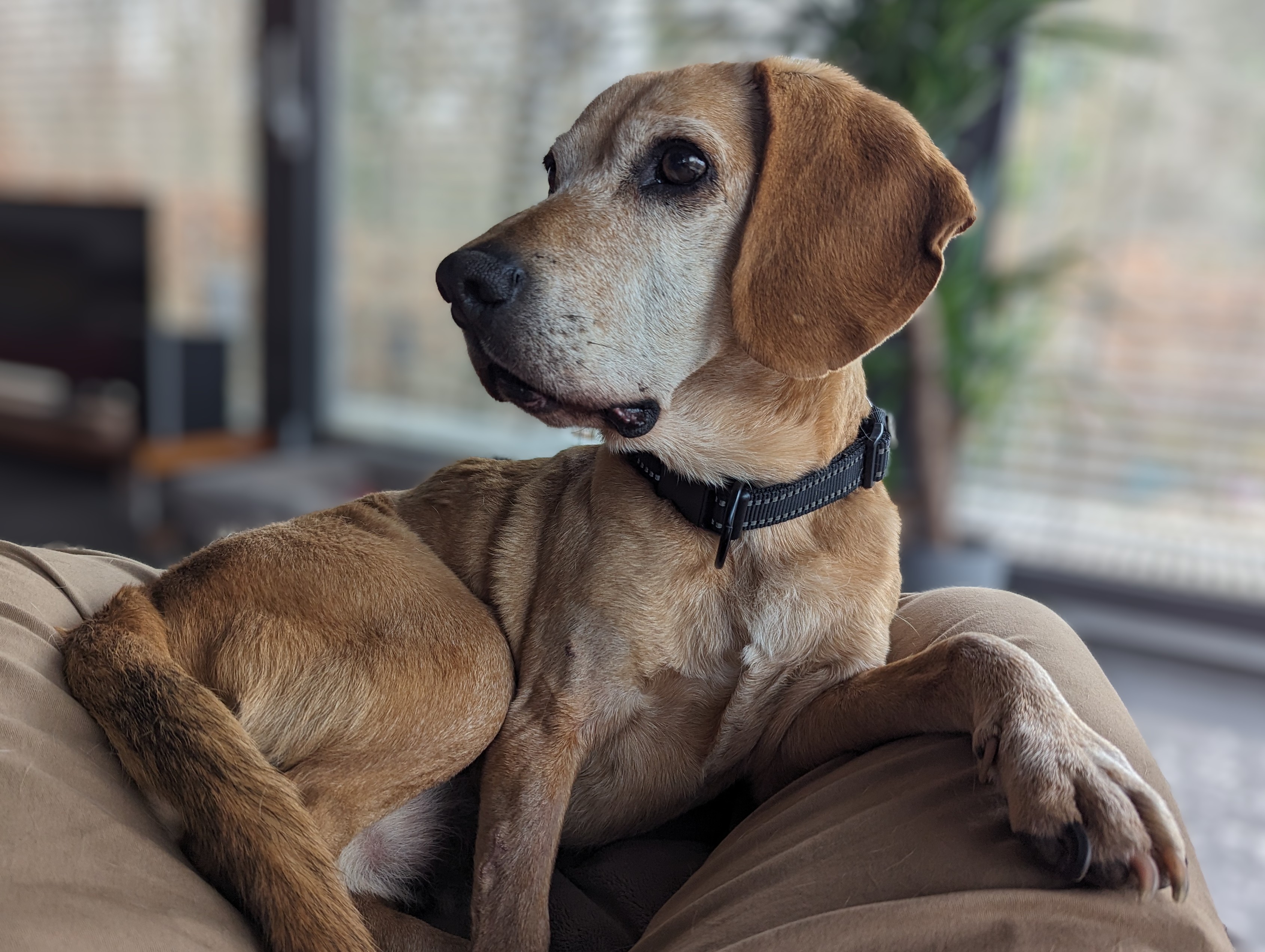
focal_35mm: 24
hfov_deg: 71.5
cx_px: 632
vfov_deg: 56.9
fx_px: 878
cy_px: 476
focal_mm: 6.81
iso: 65
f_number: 1.85
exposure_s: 1/67.8
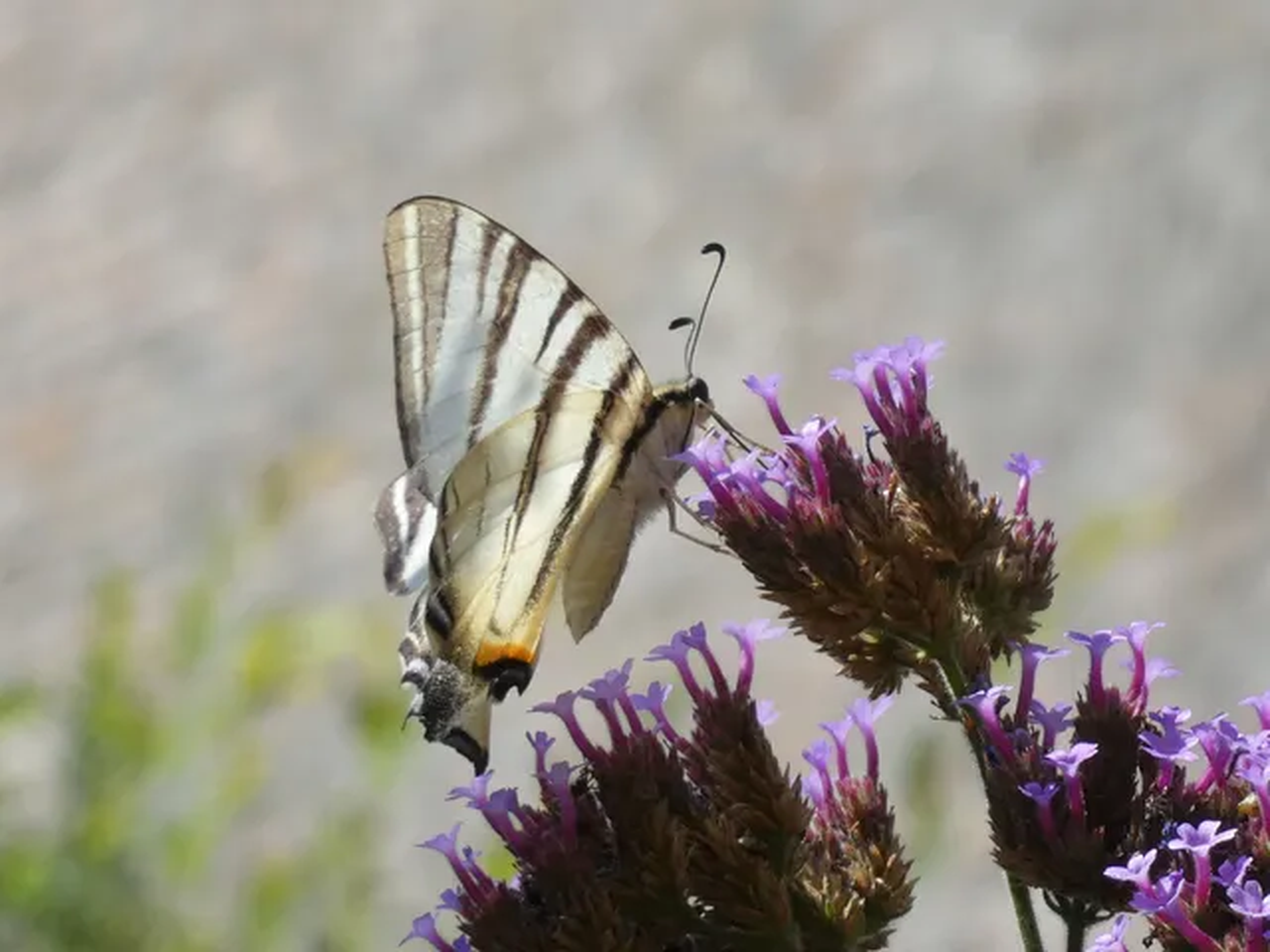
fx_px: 6347
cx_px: 635
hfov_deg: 11.4
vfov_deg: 8.6
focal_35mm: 173
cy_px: 476
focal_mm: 30.9
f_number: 5.5
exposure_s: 1/320
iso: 80
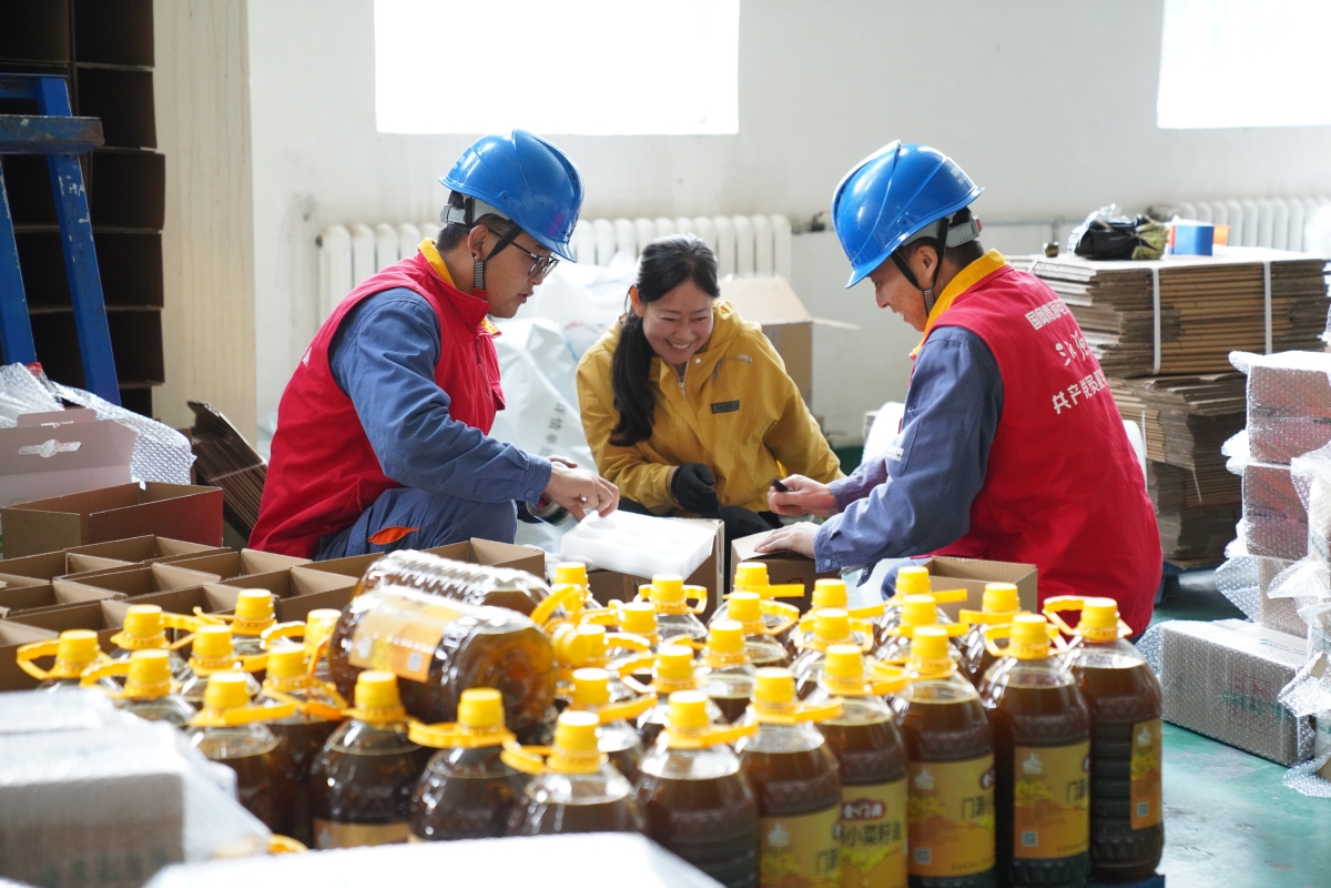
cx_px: 666
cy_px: 444
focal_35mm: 70
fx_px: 2588
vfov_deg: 19.5
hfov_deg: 28.8
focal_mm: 70
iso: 3200
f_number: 2.8
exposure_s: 1/160
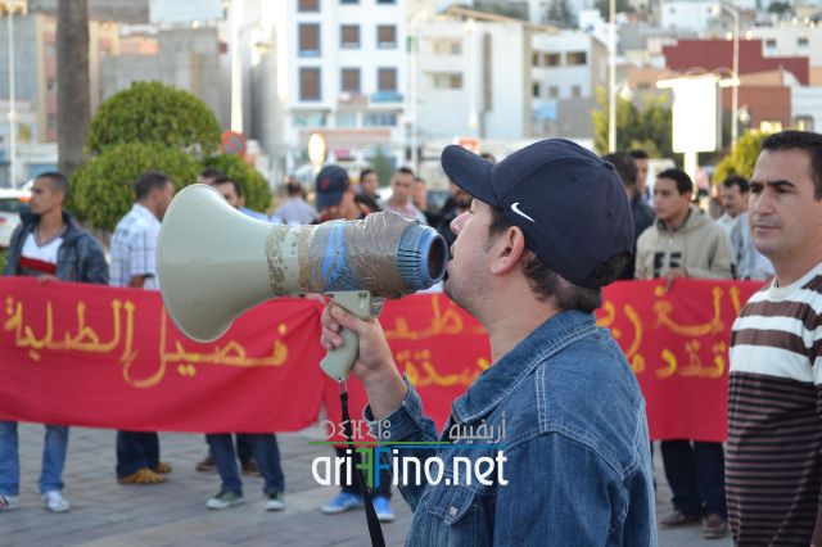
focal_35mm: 82
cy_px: 274
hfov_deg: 24.6
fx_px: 1883
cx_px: 411
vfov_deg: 16.5
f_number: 5.6
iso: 250
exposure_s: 1/125
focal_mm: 55
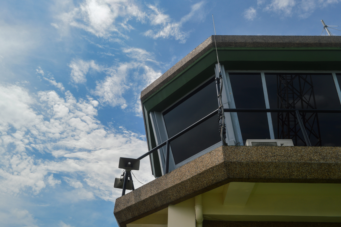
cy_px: 114
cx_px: 170
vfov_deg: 47.8
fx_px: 256
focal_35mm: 27
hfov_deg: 67.4
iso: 100
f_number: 9
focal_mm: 18
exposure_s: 1/320
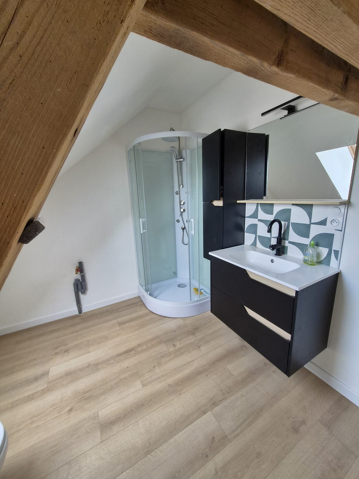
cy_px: 240
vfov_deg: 106.2
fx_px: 180
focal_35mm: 13
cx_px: 180
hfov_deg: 89.9
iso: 100
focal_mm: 1.7
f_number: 2.2
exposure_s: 1/100
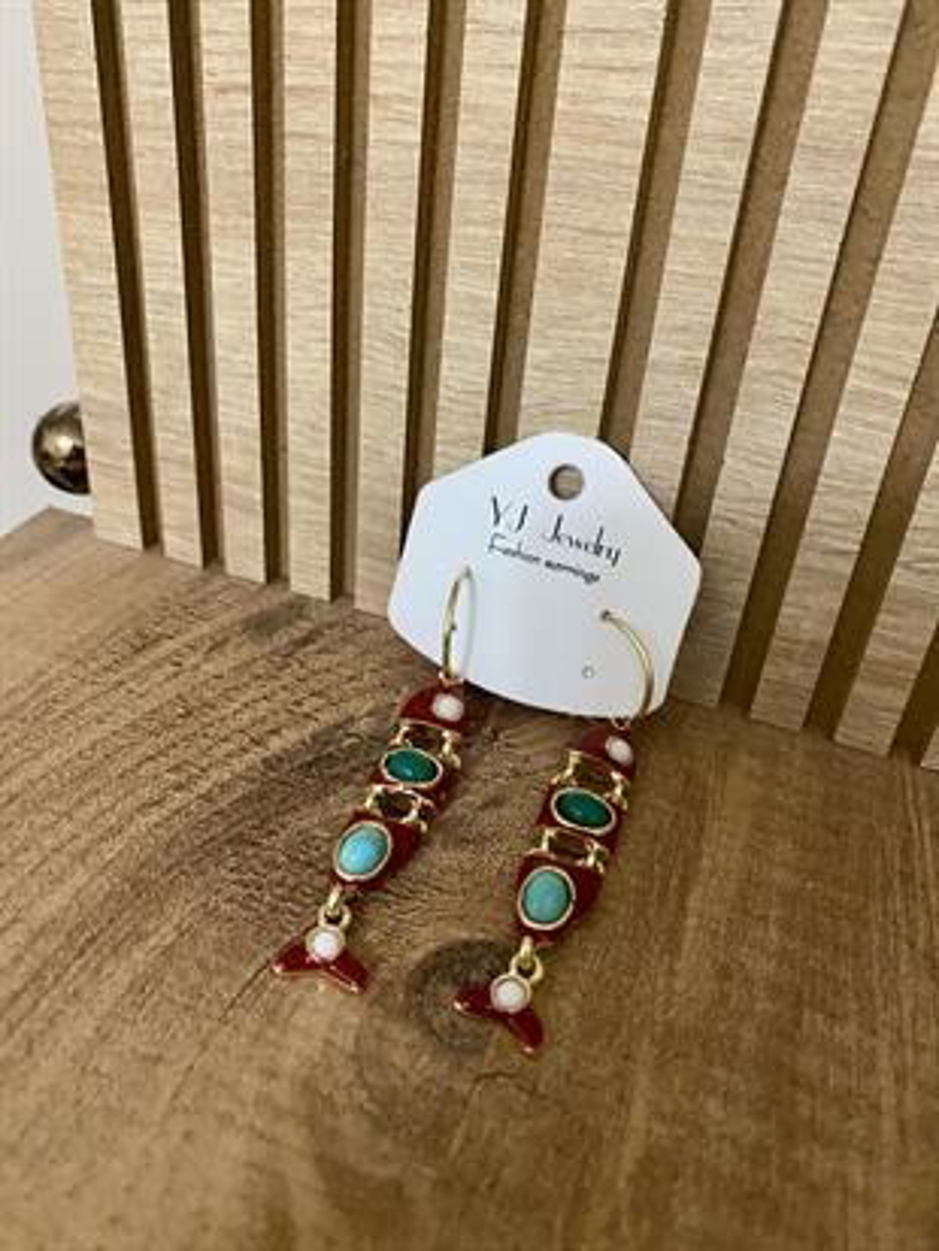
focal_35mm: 25
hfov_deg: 54.9
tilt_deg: -36.8
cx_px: 470
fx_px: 904
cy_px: 626
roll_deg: -3.5
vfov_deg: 69.4
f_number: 1.8
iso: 640
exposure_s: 1/33
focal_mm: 4.25
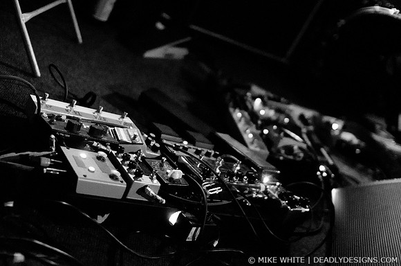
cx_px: 200
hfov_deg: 43.7
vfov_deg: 29.7
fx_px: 500
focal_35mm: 45
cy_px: 133
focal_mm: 30
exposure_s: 1/40
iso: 2000
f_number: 1.4
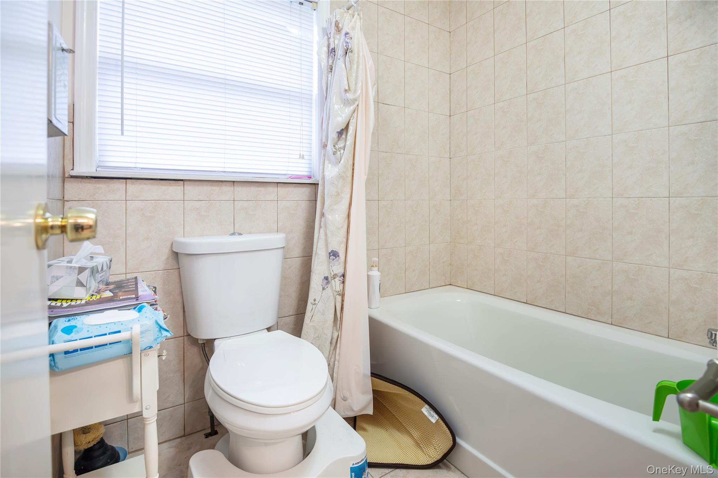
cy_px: 239
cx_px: 359
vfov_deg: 73.7
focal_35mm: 16
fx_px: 319
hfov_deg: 96.8
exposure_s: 1/125
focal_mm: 16
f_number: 4
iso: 1600
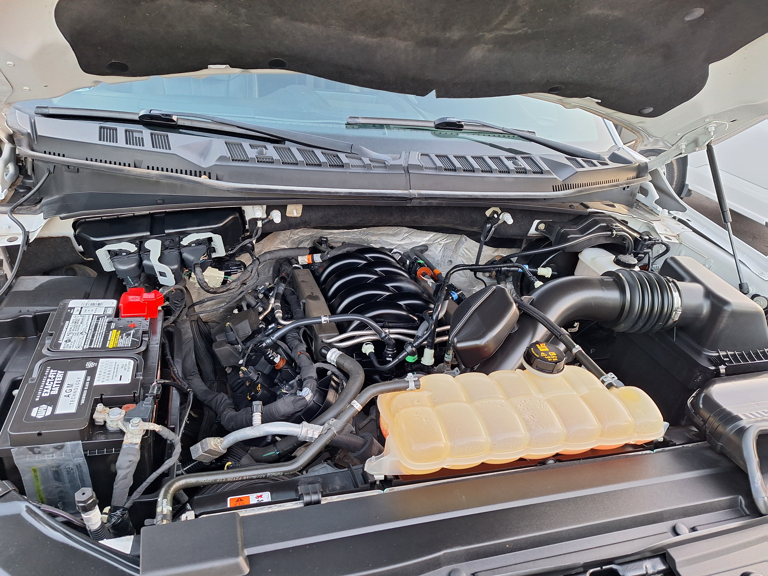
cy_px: 288
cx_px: 384
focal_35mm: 23
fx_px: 510
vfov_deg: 58.9
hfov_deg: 73.9
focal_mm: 5.54
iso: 100
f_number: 1.8
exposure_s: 1/40
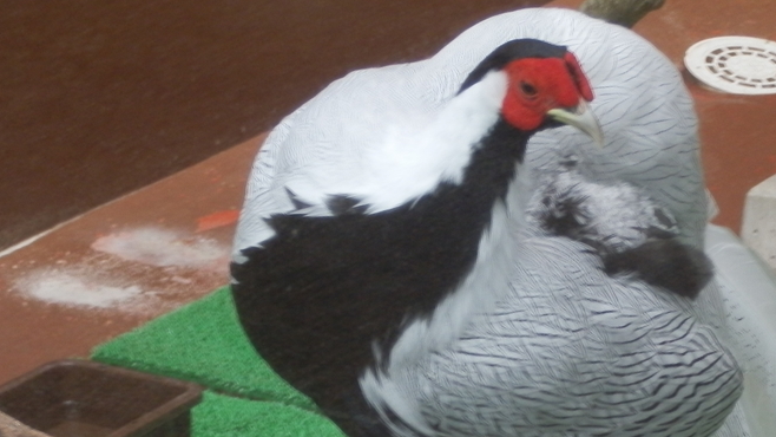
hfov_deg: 12.7
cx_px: 611
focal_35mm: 169
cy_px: 458
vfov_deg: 7.1
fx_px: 3477
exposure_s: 1/25
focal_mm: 15.2
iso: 200
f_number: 5
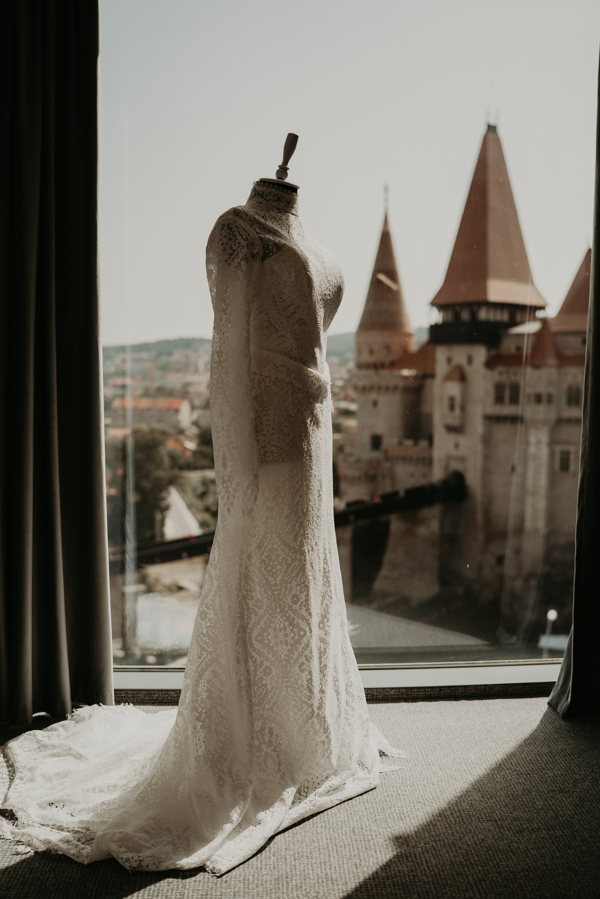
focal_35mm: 35
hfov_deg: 37.9
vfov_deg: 54.4
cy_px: 450
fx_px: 875
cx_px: 300
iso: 250
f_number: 2
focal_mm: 35
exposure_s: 1/8000
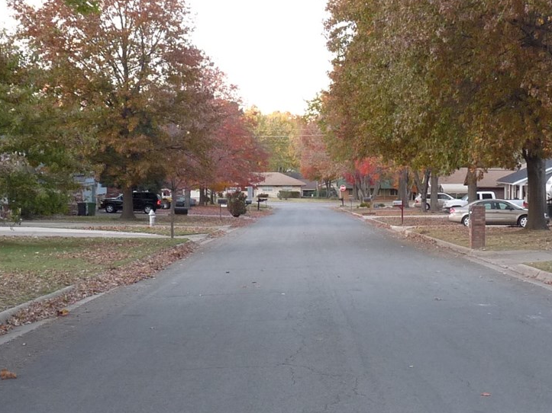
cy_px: 246
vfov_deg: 21.6
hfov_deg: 28.4
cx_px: 358
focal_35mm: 68
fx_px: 1084
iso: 160
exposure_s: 1/40
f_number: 2.8
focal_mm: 4.8
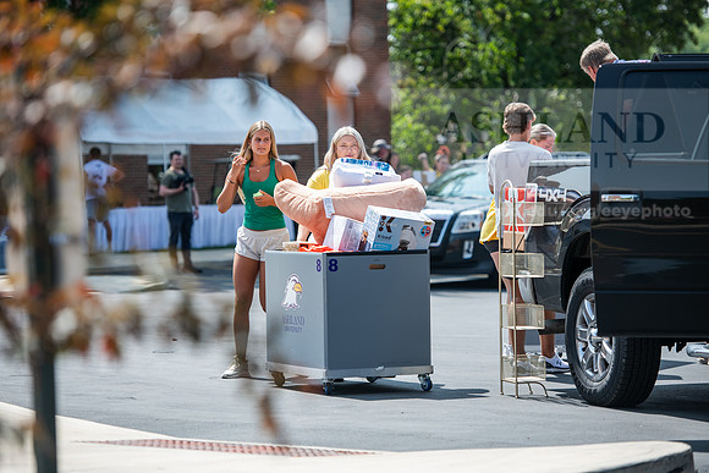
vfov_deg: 9.8
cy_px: 236
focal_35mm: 140
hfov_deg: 14.7
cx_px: 354
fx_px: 2758
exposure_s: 1/500
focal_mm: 140
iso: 80
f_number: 3.2
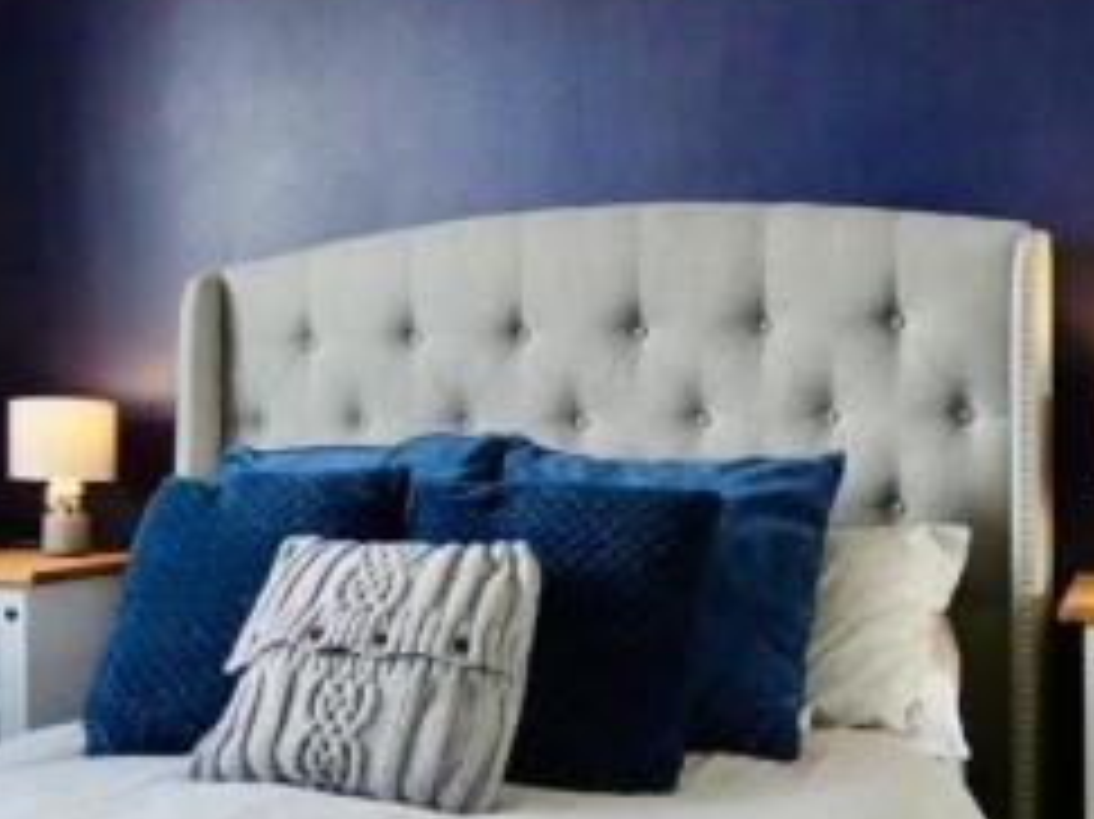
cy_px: 484
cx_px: 628
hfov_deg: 39.6
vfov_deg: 30.2
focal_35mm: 48
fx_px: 1516
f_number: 2.8
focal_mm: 3.6
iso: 320
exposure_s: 1/60
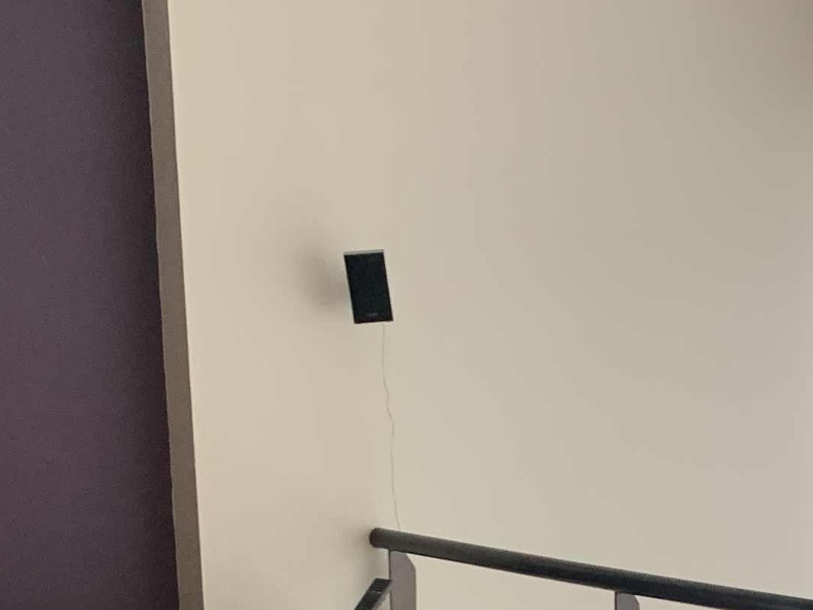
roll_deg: -1.2
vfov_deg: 14.6
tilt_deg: -11.1
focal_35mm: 97
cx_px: 775
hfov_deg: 19.7
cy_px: 777
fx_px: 2278
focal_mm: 4.25
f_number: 1.8
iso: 100
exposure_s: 1/114
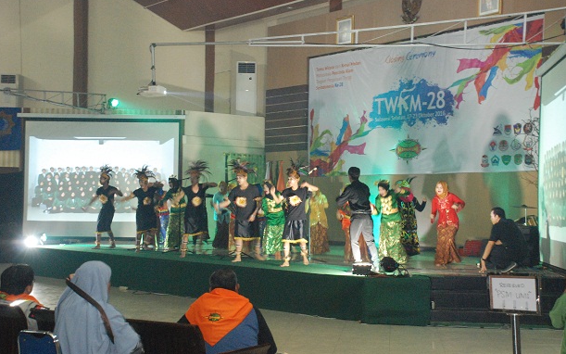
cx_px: 281
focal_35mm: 59
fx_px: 910
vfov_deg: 22.0
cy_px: 179
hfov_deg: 34.5
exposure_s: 1/13
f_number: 6.3
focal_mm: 38
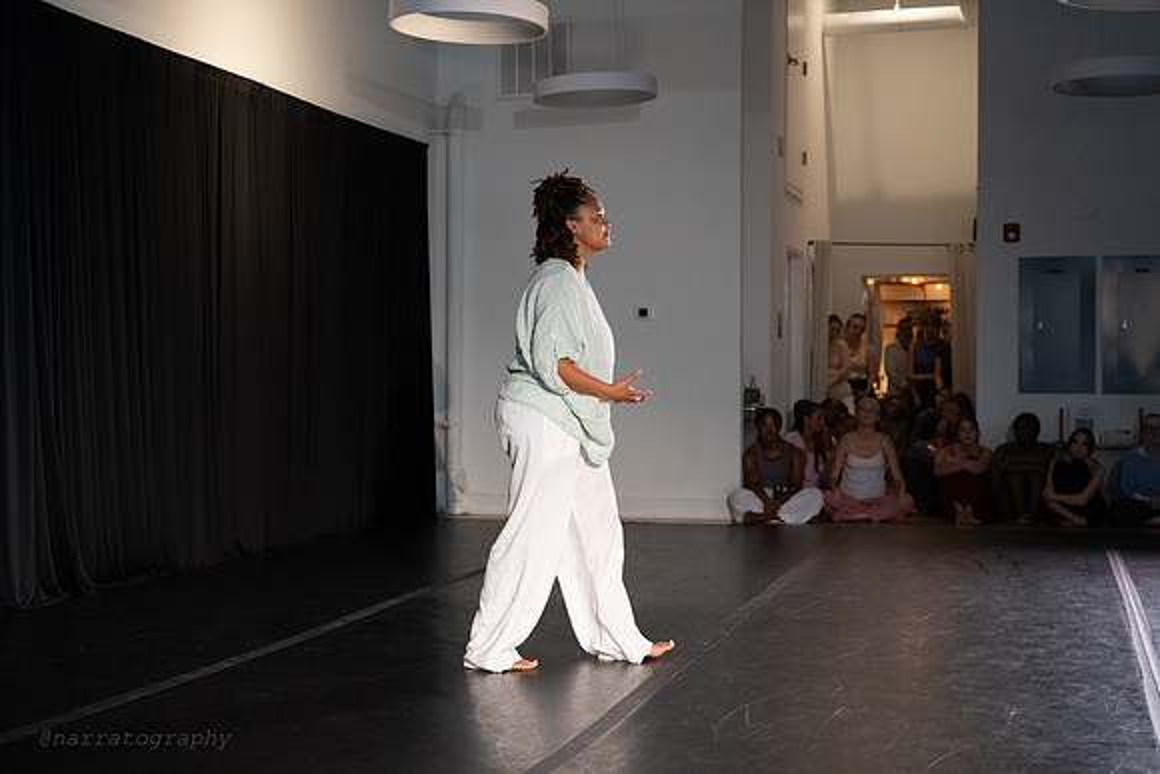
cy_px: 387
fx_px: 1729
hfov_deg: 37.1
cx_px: 580
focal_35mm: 54
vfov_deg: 25.2
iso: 6400
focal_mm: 52
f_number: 3.5
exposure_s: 1/400
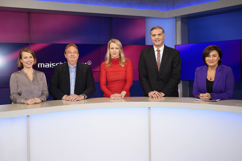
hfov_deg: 60.3
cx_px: 121
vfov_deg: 42.3
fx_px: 208
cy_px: 80
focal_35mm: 31
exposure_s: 1/125
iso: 2000
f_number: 5
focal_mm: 31
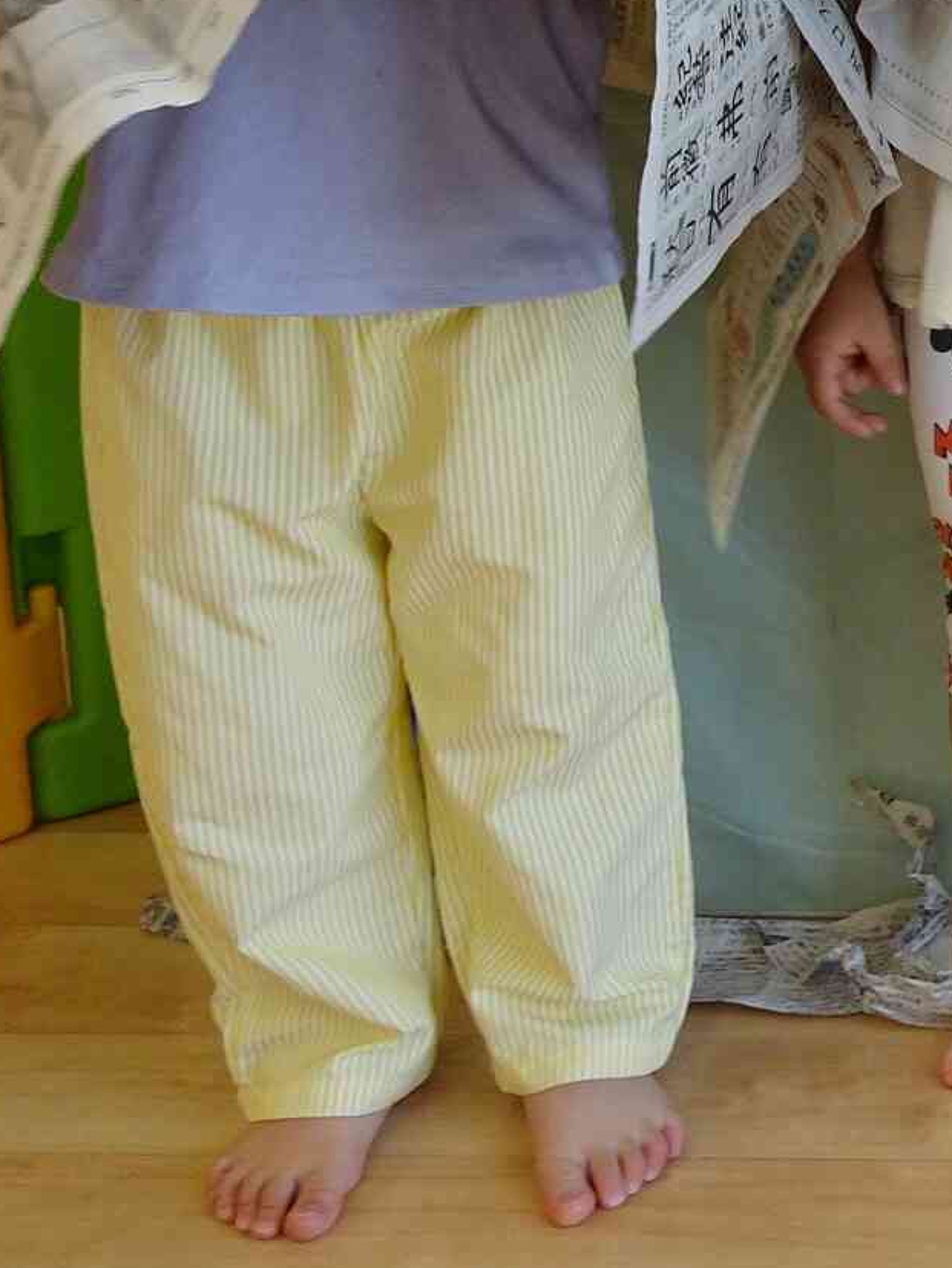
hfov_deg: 17.2
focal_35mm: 71
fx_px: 2601
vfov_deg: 25.5
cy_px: -100
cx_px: 1685
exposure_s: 1/60
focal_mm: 4.1
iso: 80
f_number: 3.5
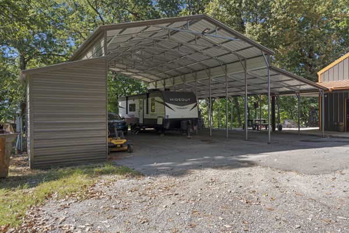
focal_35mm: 24
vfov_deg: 52.2
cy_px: 116
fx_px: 237
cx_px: 174
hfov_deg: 72.6
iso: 200
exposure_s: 1/100
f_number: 8
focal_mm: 24.5
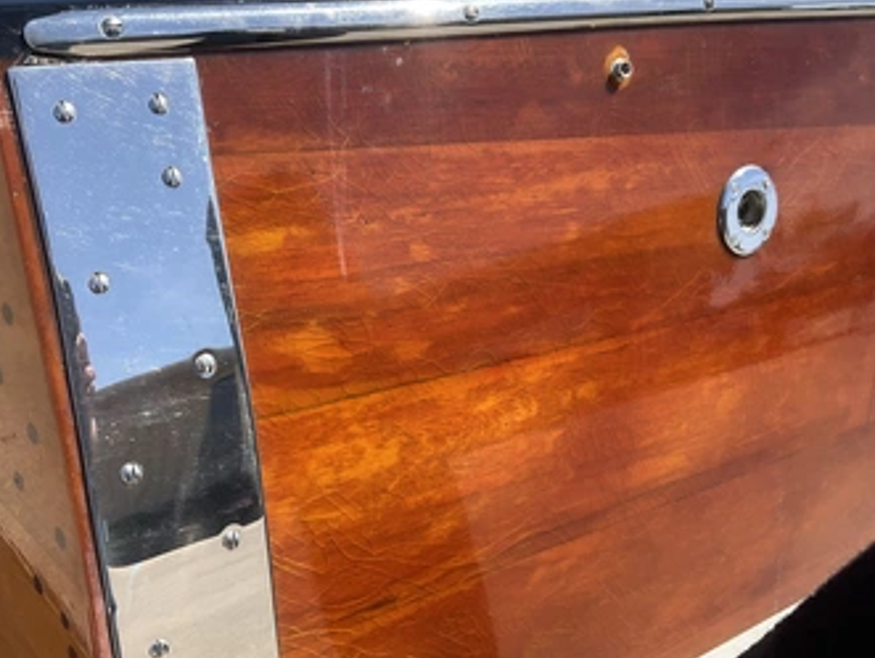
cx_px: 404
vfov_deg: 40.8
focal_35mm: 35
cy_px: 336
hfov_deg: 52.5
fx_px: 886
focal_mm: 3
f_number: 1.8
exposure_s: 1/883
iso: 25
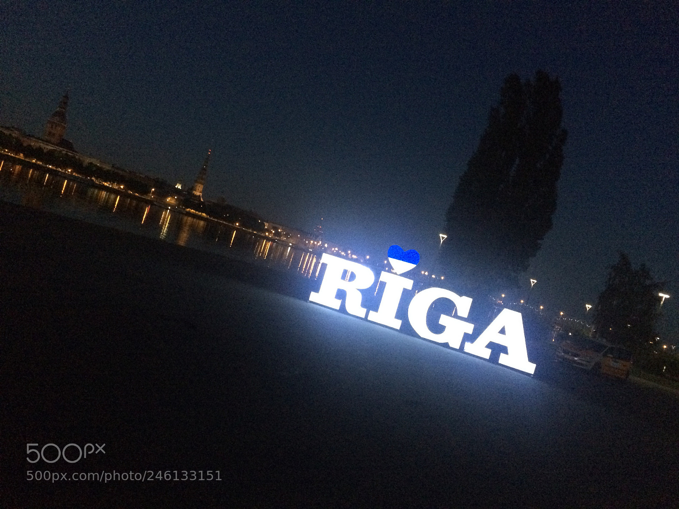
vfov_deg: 48.2
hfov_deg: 61.7
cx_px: 340
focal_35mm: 29
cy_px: 254
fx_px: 569
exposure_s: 1/17
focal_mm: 4.15
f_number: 2.2
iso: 500
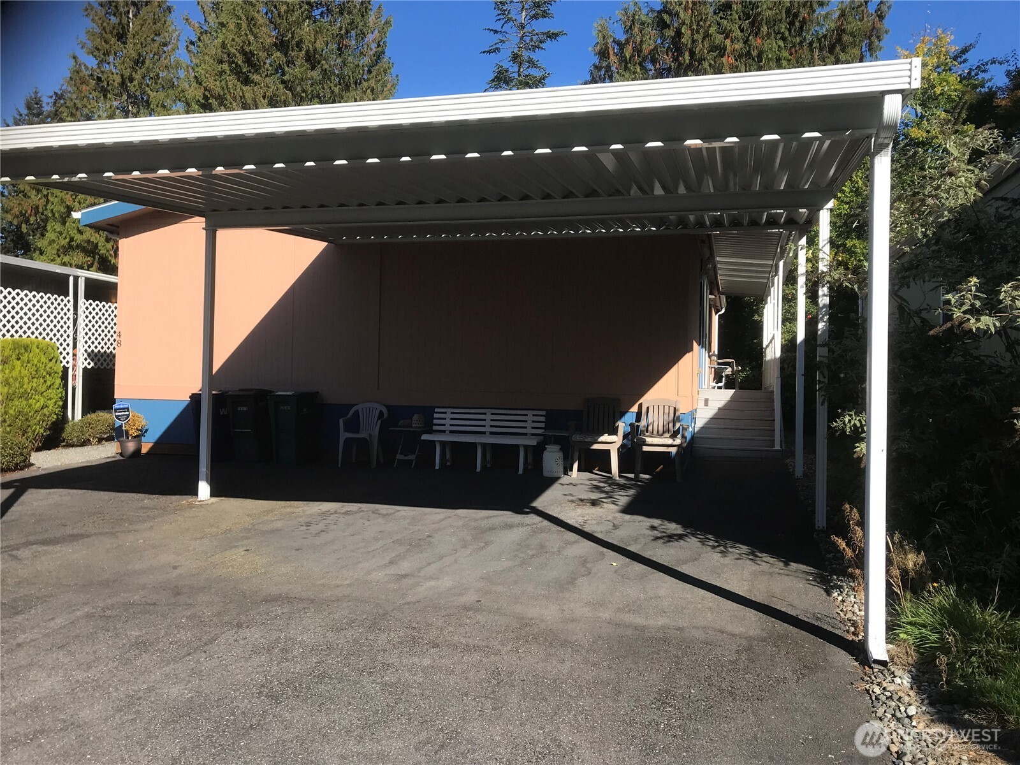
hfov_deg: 63.4
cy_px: 382
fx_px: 825
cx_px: 510
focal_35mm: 28
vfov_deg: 49.7
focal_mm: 3.99
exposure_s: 1/1497
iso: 20
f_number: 1.8
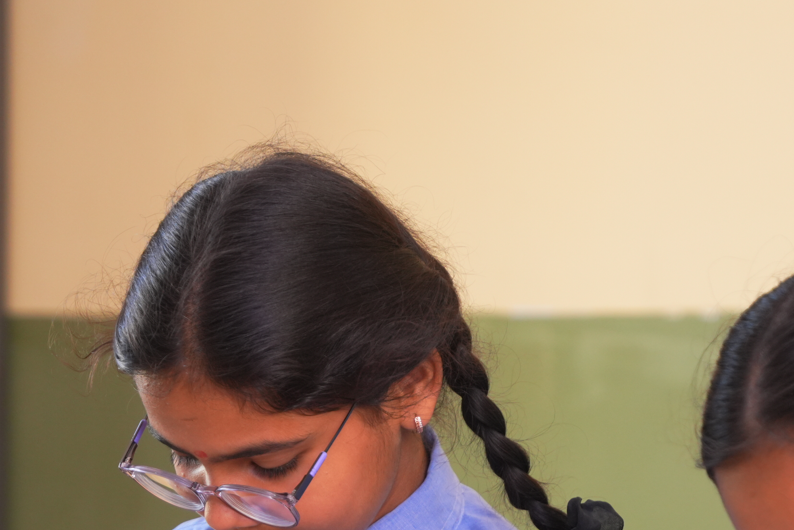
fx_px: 4090
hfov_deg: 11.1
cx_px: 522
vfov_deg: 7.3
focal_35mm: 185
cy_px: 679
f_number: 2.8
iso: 500
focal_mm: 64.5
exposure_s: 1/160
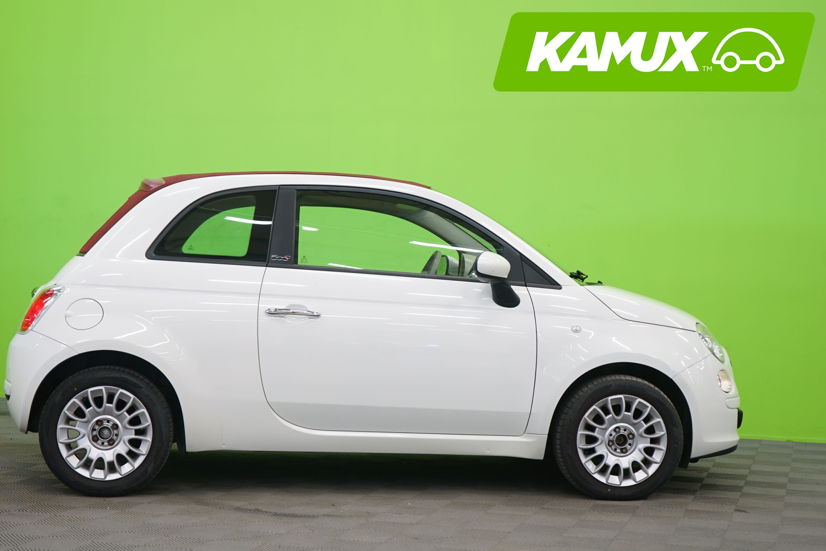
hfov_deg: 35.0
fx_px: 1308
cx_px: 377
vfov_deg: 23.8
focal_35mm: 57
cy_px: 291
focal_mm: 51
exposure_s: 1/8
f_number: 5
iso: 400
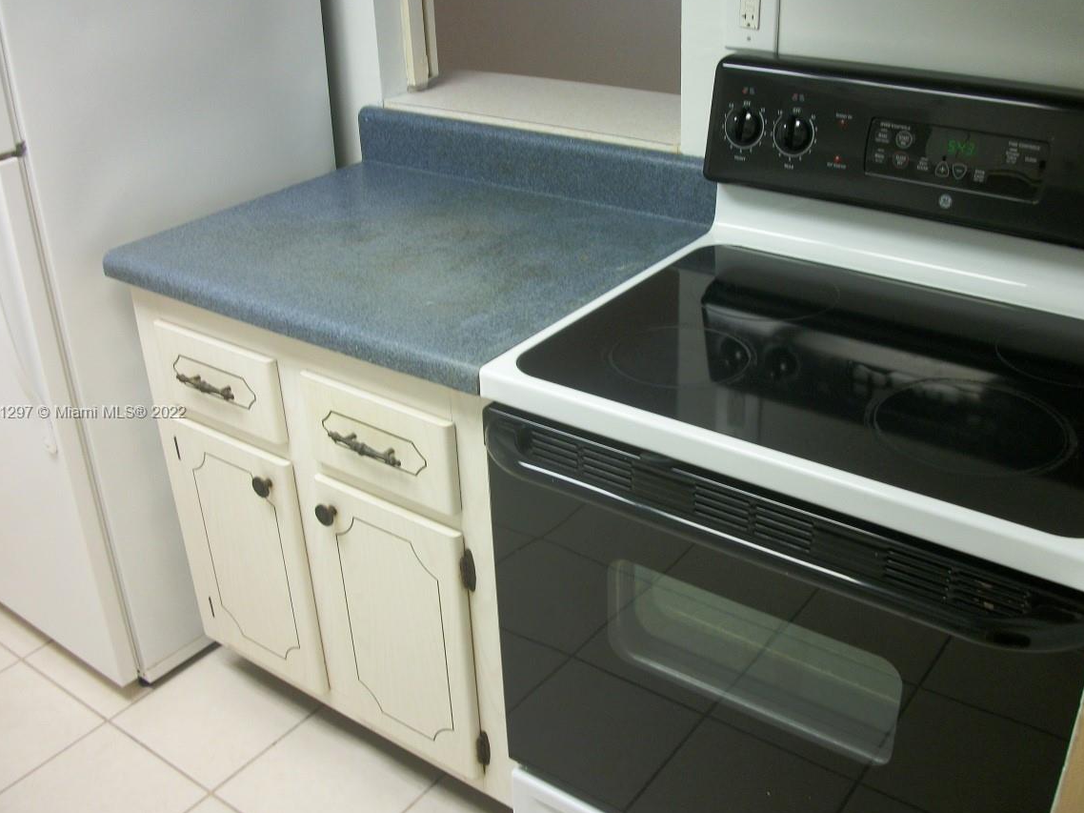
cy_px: 414
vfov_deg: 39.6
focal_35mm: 36
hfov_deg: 51.4
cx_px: 559
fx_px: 1127
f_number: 2.9
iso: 100
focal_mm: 5.7
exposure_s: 1/30
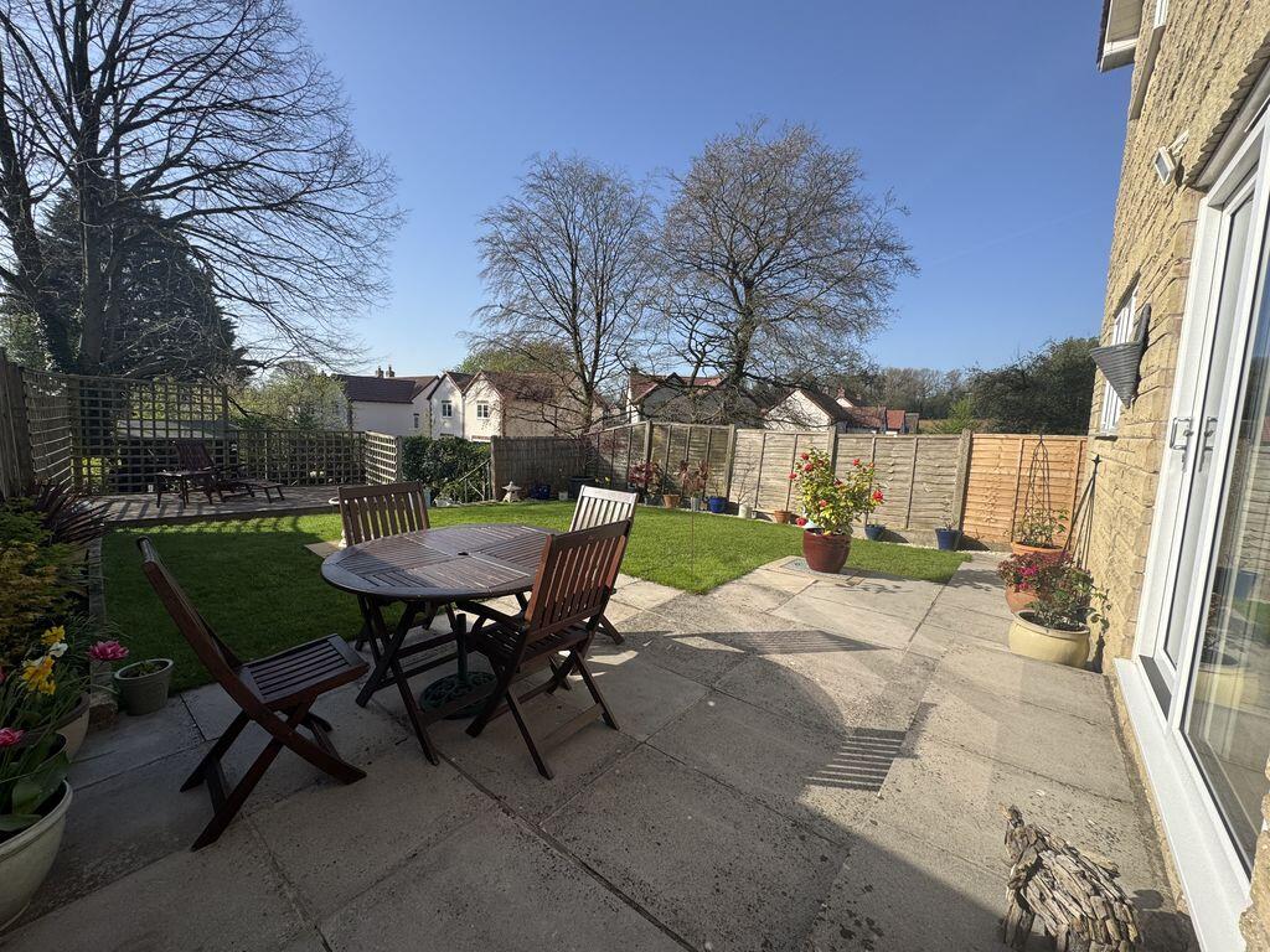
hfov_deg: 102.1
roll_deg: -2.4
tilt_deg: -6.0
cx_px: 635
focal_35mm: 14
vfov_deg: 85.7
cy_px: 476
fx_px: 514
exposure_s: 1/1256
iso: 50
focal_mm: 2.22
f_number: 2.2
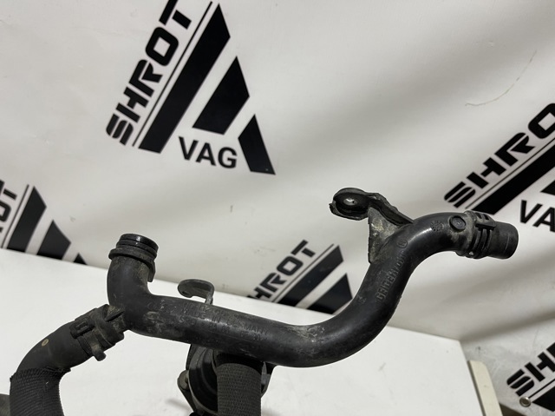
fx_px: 401
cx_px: 278
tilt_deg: -33.0
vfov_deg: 54.8
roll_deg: -11.9
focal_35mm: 25
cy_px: 208
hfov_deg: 69.4
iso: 80
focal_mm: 5.1
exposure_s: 1/50
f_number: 1.6
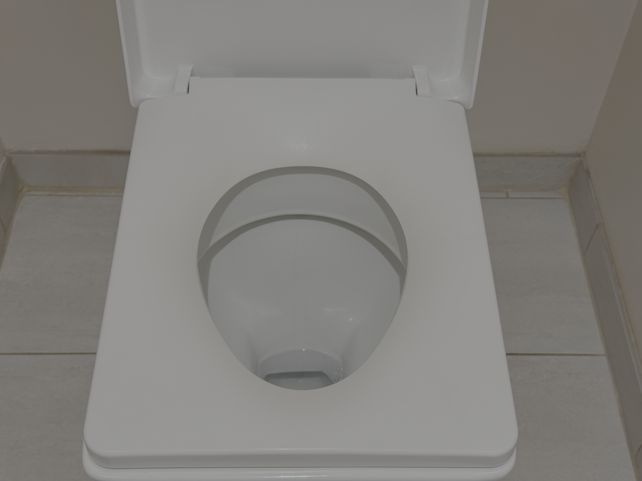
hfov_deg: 39.7
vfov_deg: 30.3
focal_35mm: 48
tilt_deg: -51.6
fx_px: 890
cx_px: 321
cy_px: 240
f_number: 1.78
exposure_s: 1/60
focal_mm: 6.76
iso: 100
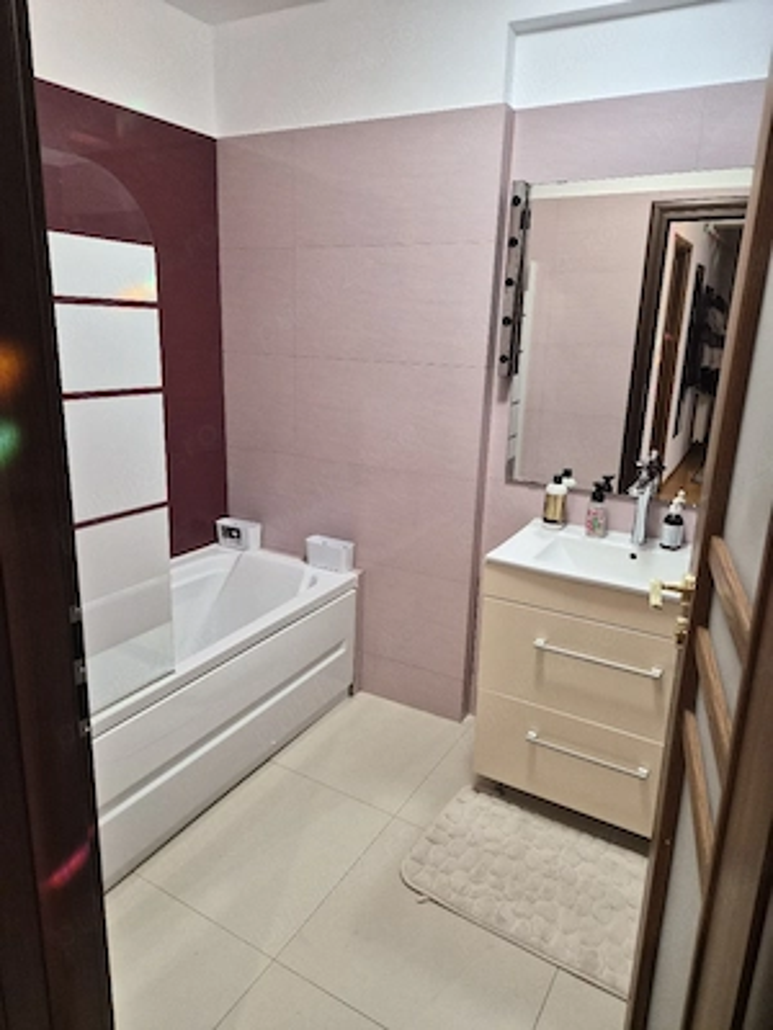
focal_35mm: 23
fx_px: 685
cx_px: 386
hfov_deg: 58.9
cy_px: 515
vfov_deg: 73.9
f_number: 1.8
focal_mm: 5.4
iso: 500
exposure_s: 1/100
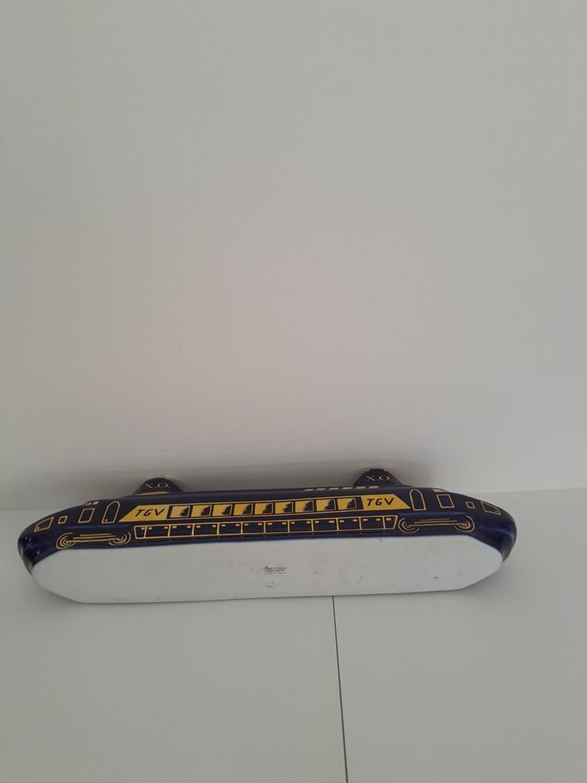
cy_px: 392
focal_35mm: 26
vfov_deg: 67.3
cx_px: 294
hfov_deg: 53.1
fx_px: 588
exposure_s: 1/50
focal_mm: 3.98
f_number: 1.8
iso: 64
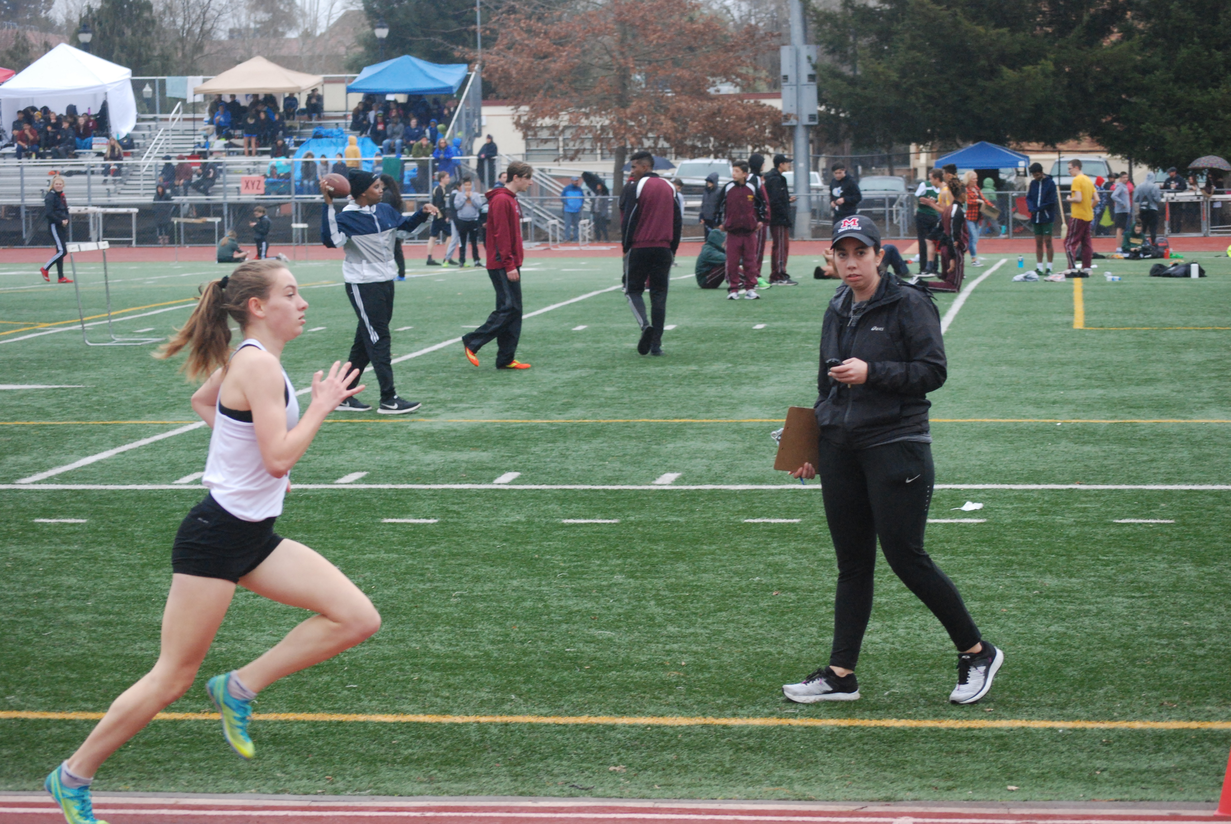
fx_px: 3338
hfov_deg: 20.9
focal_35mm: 98
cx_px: 616
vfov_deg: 14.1
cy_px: 412
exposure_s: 1/800
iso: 1000
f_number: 7.1
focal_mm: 65
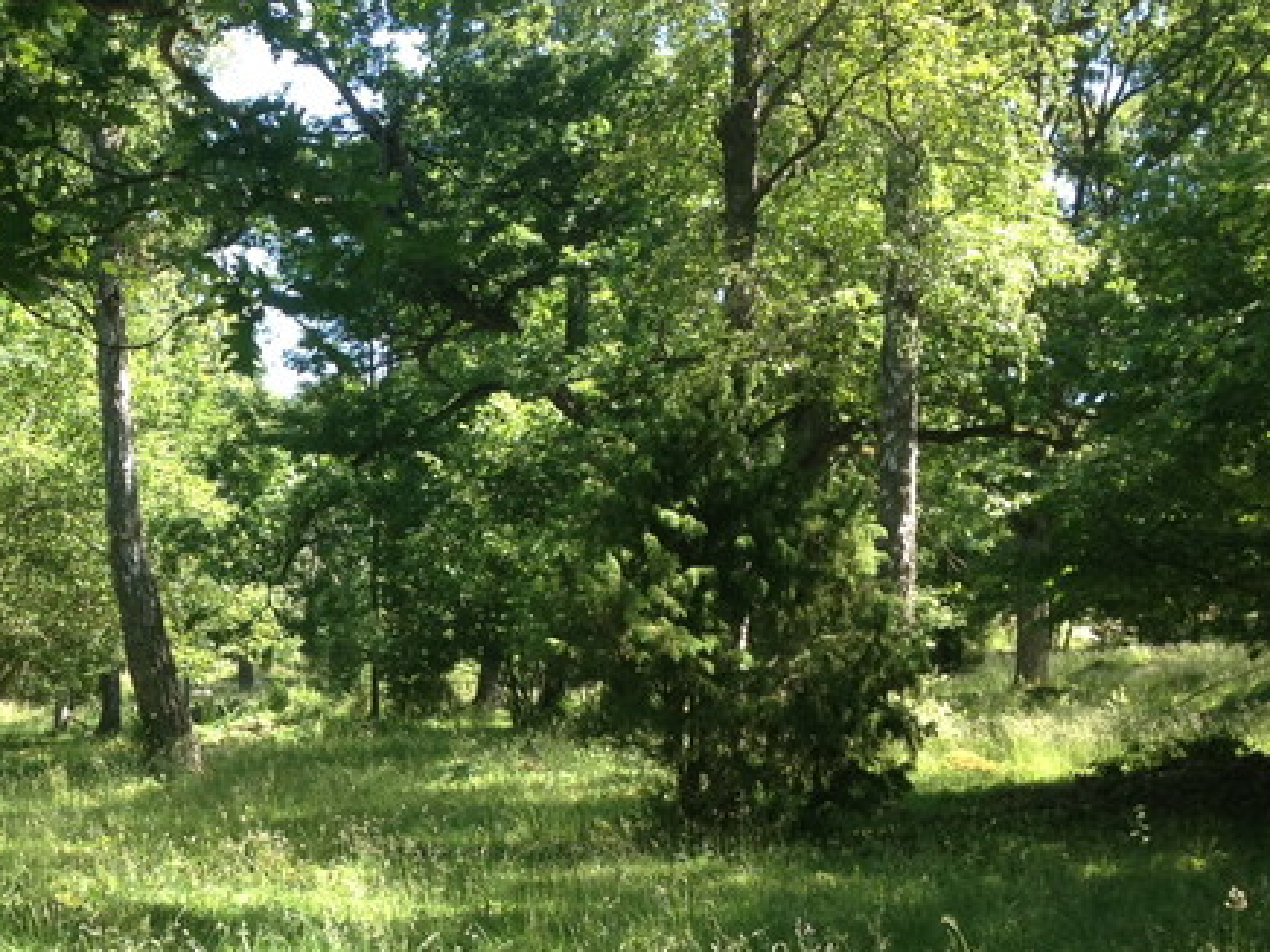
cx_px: 99
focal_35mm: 77
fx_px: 2825
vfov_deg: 19.0
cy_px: 754
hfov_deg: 24.5
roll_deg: +0.2
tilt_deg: -6.1
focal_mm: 4.28
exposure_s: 1/174
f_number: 2.4
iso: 50
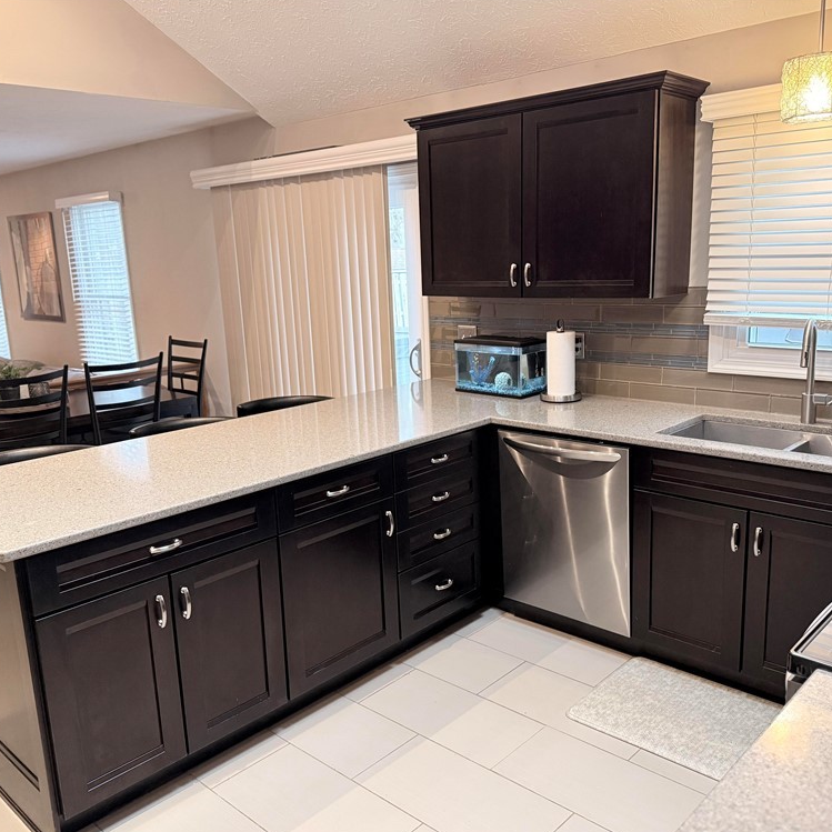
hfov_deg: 55.6
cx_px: 428
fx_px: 789
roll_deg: +2.2
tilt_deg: -12.6
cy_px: 421
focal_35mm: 29
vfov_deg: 55.6
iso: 320
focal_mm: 6.76
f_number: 1.78
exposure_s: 1/60
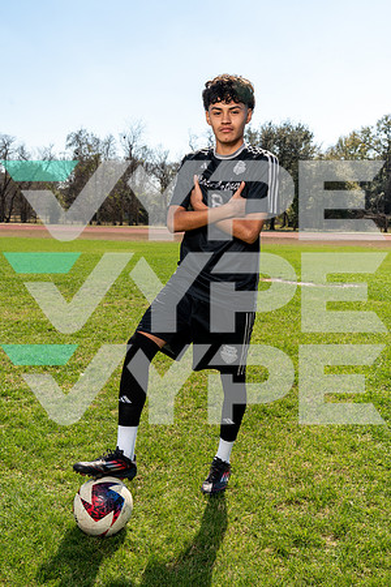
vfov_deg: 53.1
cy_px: 294
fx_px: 586
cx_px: 196
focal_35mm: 36
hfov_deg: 36.9
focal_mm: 36
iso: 100
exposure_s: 1/200
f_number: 9
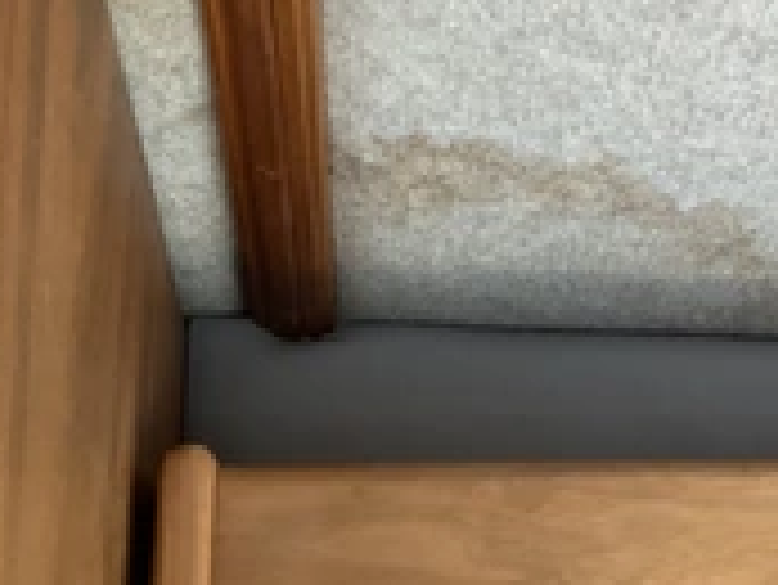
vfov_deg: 21.4
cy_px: 45
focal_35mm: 67
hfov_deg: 28.9
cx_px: 364
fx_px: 1507
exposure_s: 1/60
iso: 125
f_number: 1.8
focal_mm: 3
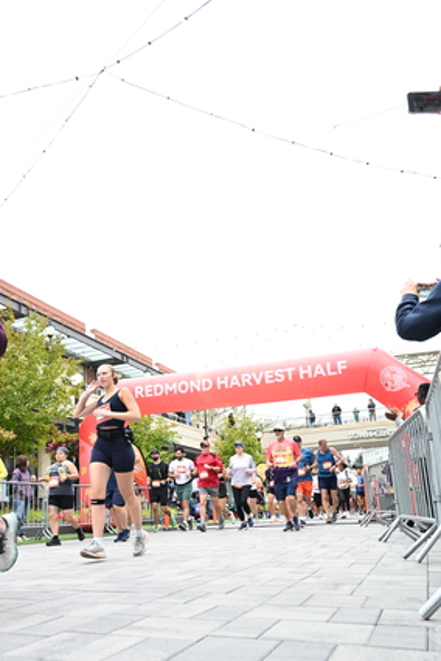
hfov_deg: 42.2
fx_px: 570
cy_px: 410
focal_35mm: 31
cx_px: 181
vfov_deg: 59.6
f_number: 4
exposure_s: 1/640
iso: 2000
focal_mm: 24
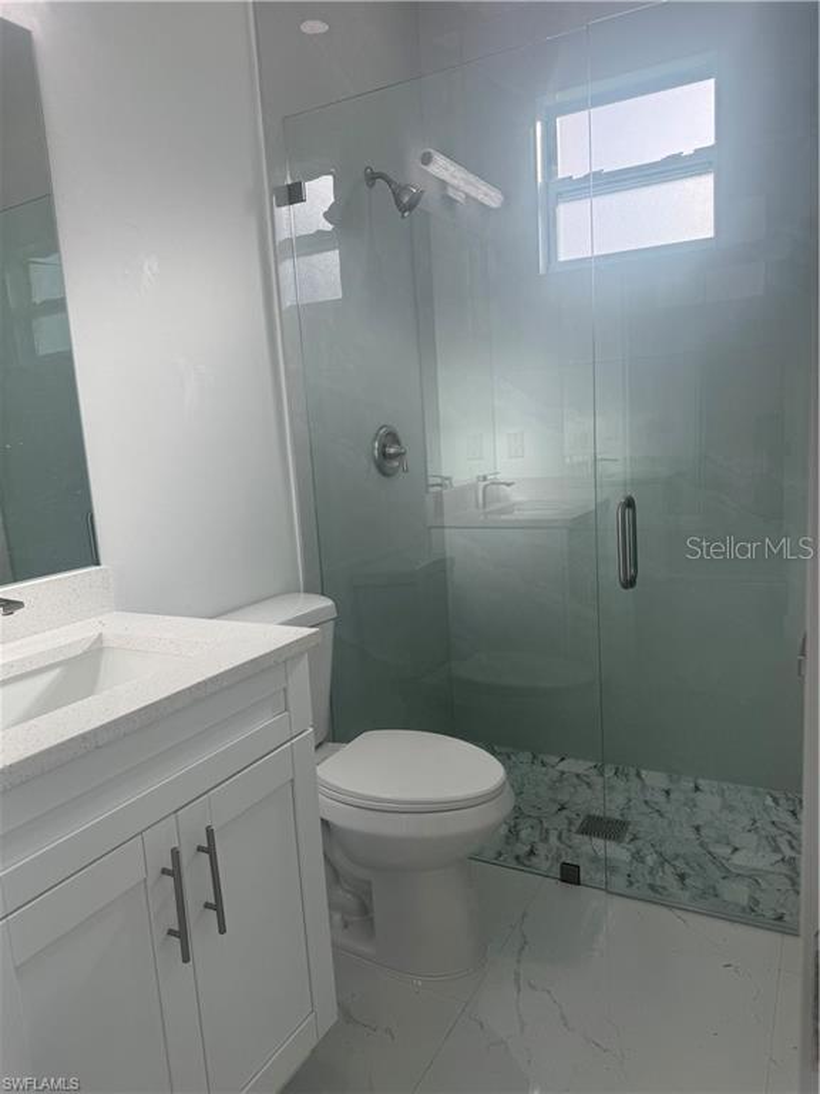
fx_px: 758
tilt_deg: -9.8
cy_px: 547
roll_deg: +4.5
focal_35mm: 24
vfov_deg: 71.6
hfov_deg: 56.8
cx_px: 410
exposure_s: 1/414
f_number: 1.78
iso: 80
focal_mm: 6.76
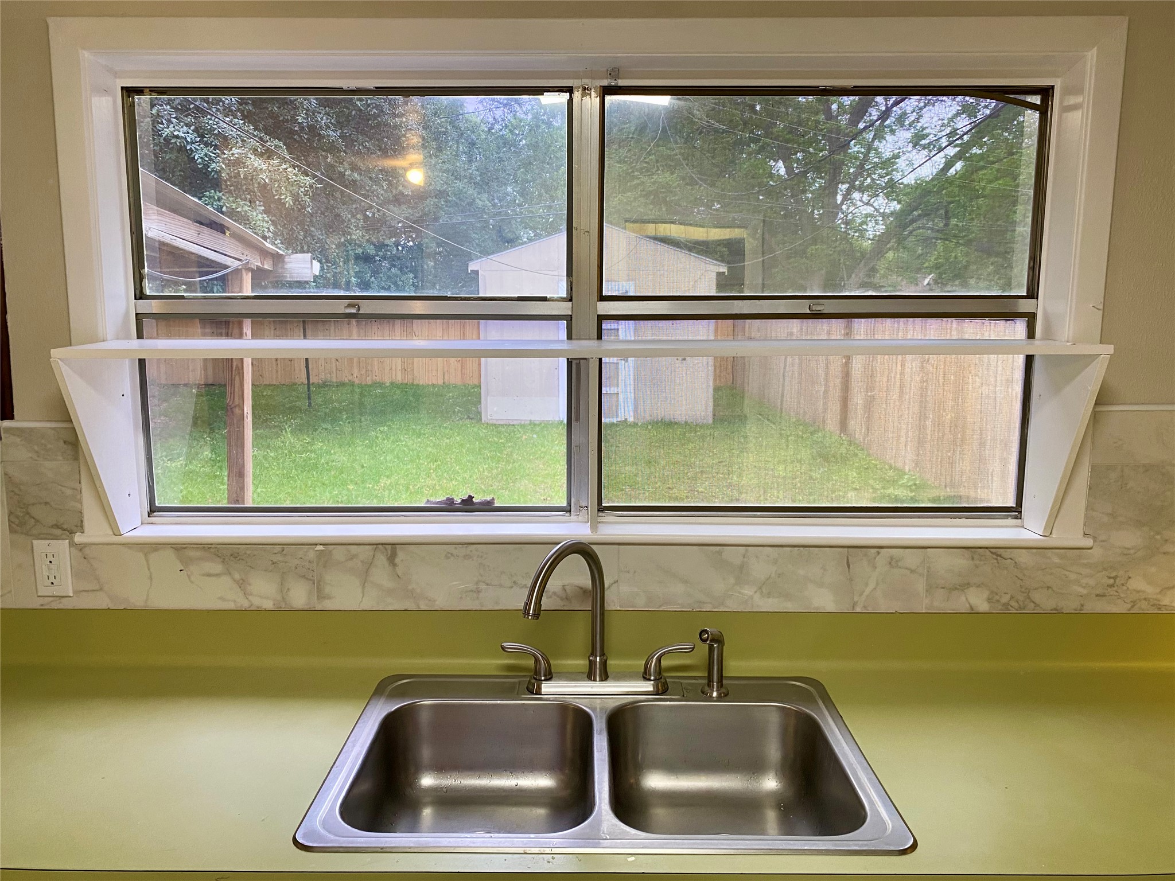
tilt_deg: -8.4
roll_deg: -0.6
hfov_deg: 67.3
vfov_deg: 53.1
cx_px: 588
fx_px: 883
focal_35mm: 26
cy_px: 440
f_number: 1.8
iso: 100
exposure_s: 1/60
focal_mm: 4.25
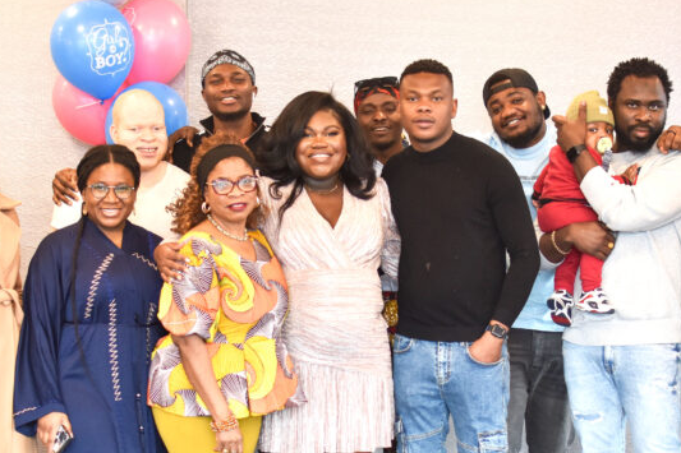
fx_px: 1909
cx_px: 298
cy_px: 358
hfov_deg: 20.2
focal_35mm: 101
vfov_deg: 13.5
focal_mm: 35
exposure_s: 1/200
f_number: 2
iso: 400
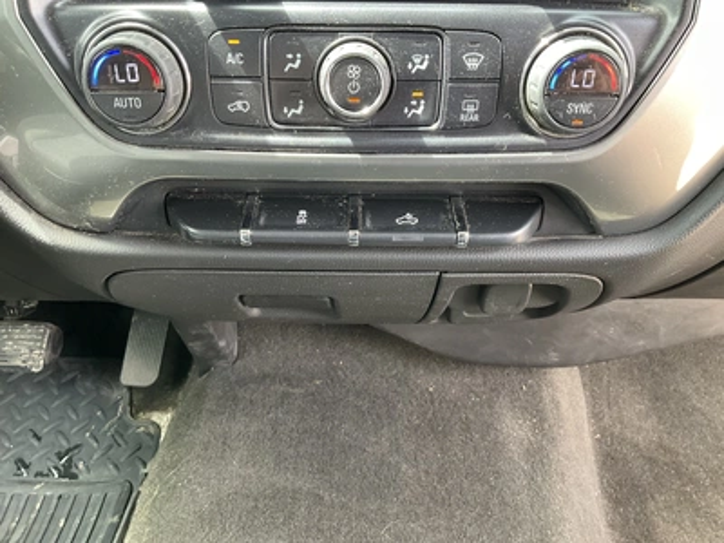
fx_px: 607
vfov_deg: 48.2
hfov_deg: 61.7
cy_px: 272
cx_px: 362
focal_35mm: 29
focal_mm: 3
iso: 100
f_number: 1.8
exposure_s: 1/60
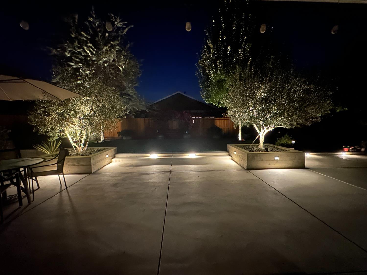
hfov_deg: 102.1
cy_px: 138
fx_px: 148
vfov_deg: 85.7
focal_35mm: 14
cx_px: 184
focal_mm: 2.22
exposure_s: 1/11
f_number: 2.2
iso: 2000
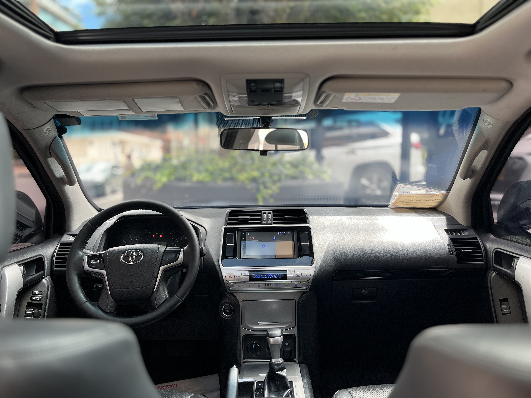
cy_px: 199
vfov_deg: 53.1
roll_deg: -0.3
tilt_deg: -6.4
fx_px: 399
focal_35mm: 26
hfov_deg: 67.3
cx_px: 266
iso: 80
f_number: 1.6
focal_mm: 5.1
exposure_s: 1/121
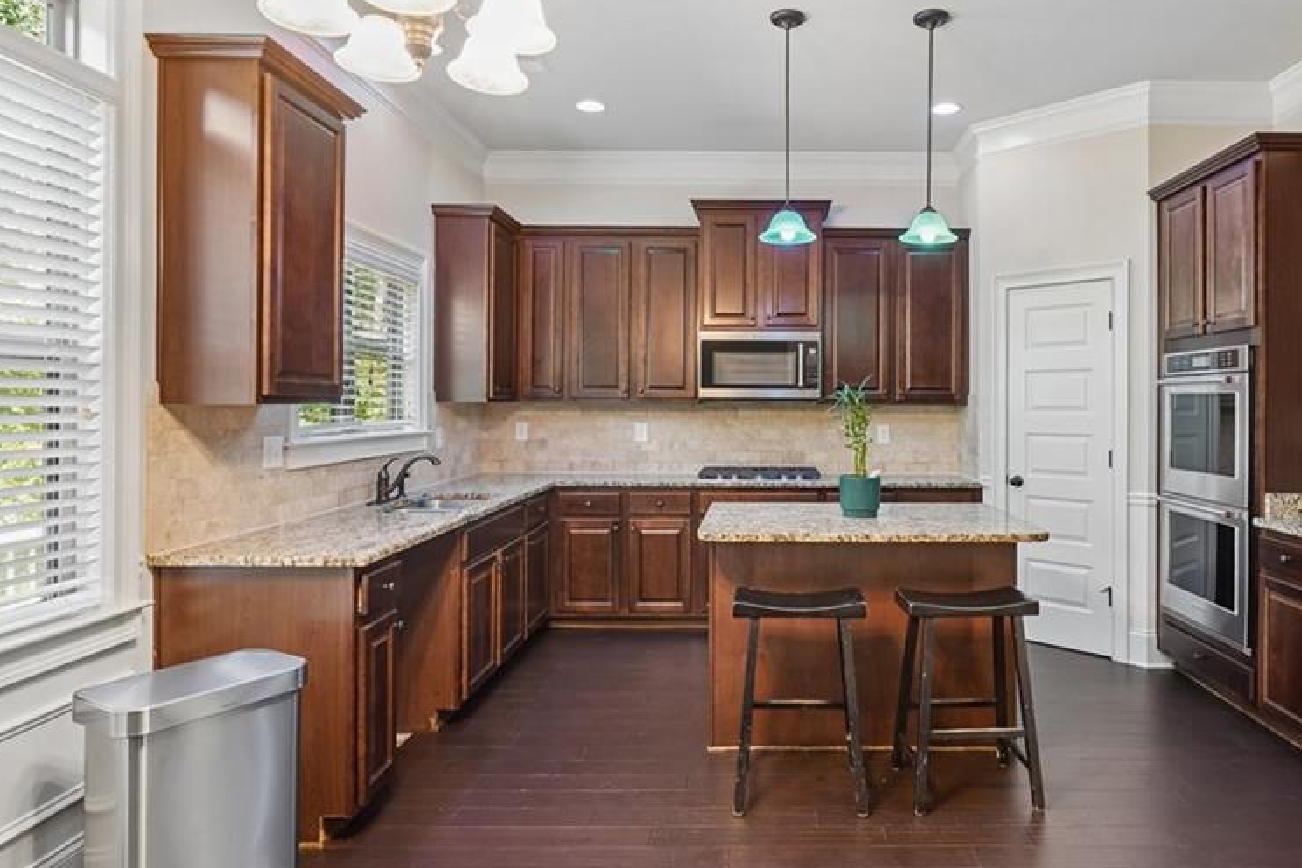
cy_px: 403
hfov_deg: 77.8
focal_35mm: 22
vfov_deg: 57.2
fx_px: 796
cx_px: 772
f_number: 8
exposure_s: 1/1.25
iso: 400
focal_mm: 16
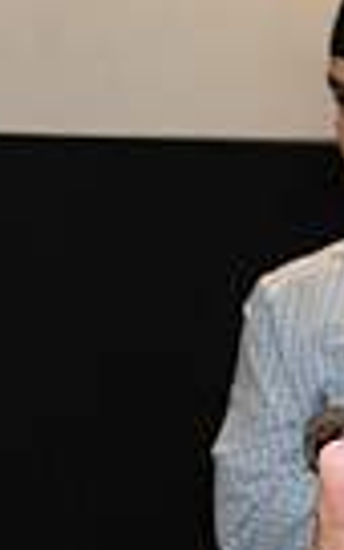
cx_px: 1121
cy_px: 519
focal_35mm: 173
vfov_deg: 12.0
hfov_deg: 6.7
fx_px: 2595
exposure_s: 1/80
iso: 640
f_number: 5.6
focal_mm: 26.5
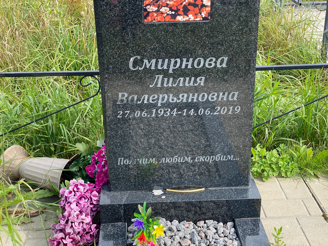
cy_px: 123
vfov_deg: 28.0
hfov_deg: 36.8
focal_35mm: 52
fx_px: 493
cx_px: 164
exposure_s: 1/592
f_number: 2
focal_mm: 6
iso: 20
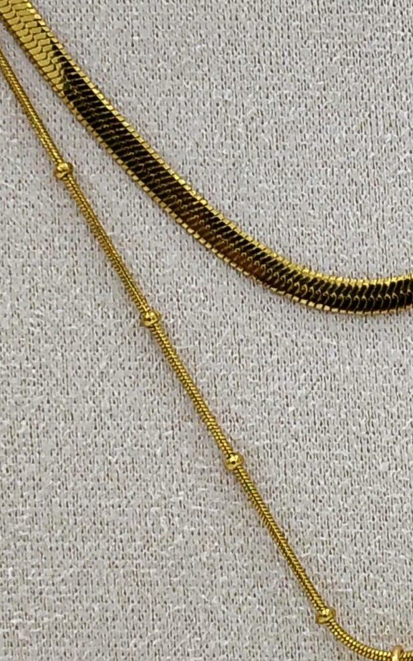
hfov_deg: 9.5
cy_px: 294
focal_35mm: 138
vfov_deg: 15.1
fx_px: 2486
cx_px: 377
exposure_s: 1/24
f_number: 1.8
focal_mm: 4.15
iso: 383
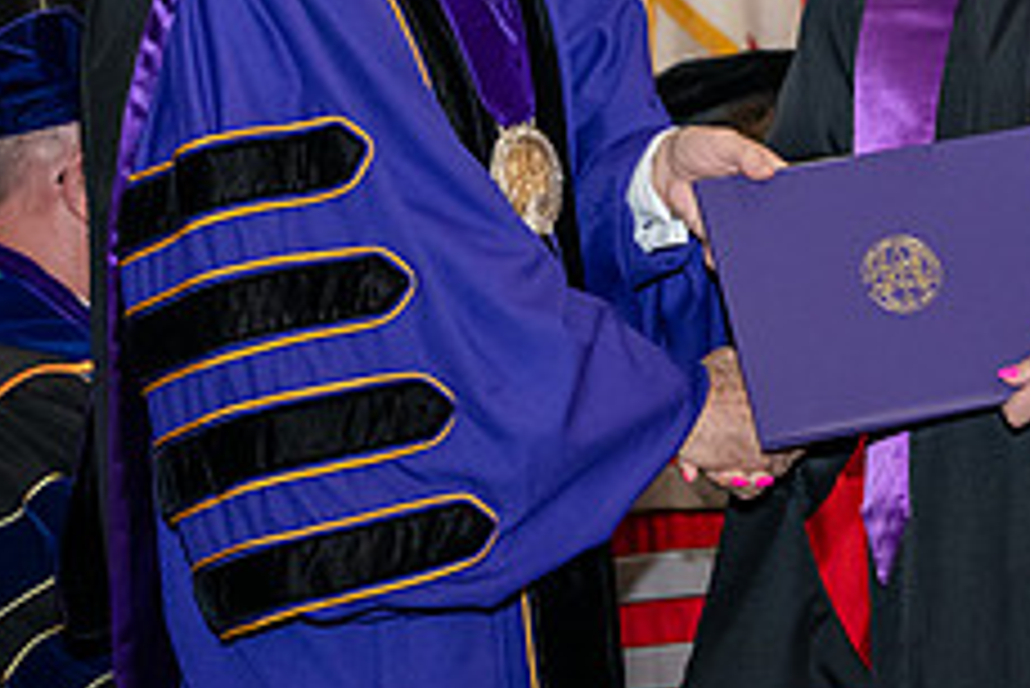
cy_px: 2
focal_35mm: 177
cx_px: 639
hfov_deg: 11.6
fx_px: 5067
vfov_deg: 7.7
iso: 2500
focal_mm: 70
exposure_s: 1/200
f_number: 5.6
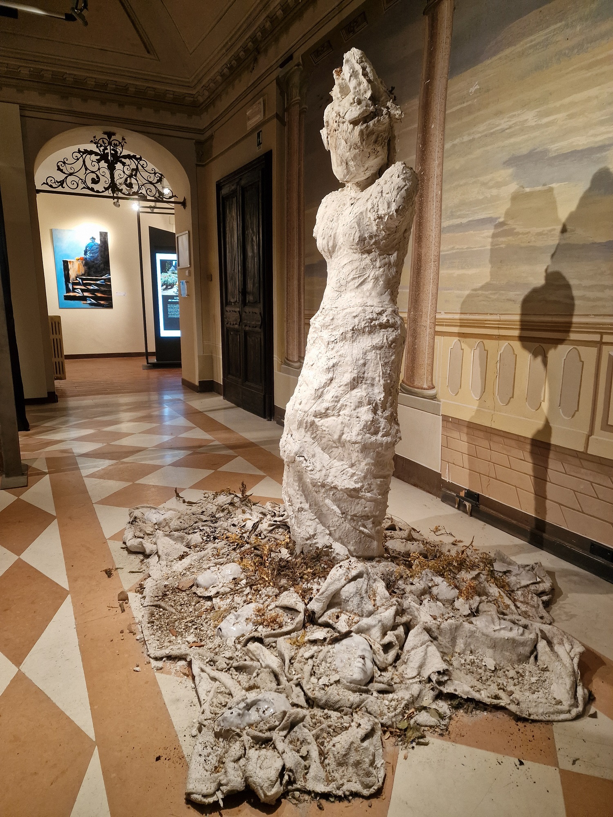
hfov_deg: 58.9
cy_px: 408
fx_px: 543
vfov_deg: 73.9
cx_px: 306
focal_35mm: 23
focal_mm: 6.4
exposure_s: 1/100
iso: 400
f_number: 1.8
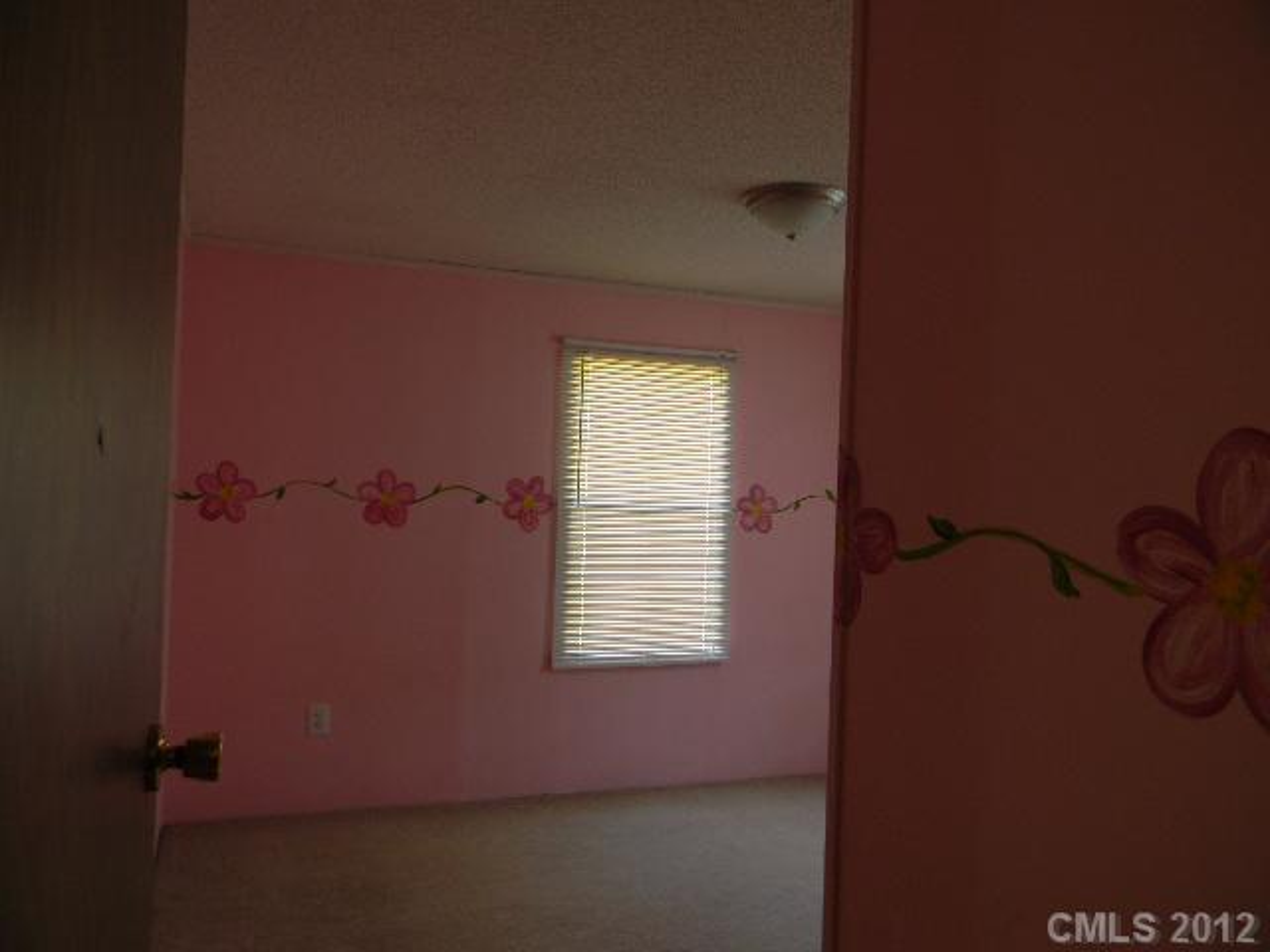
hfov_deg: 63.4
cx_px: 635
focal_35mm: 28
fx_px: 1027
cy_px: 476
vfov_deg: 49.7
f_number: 3.5
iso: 80
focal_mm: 5
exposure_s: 1/9.1
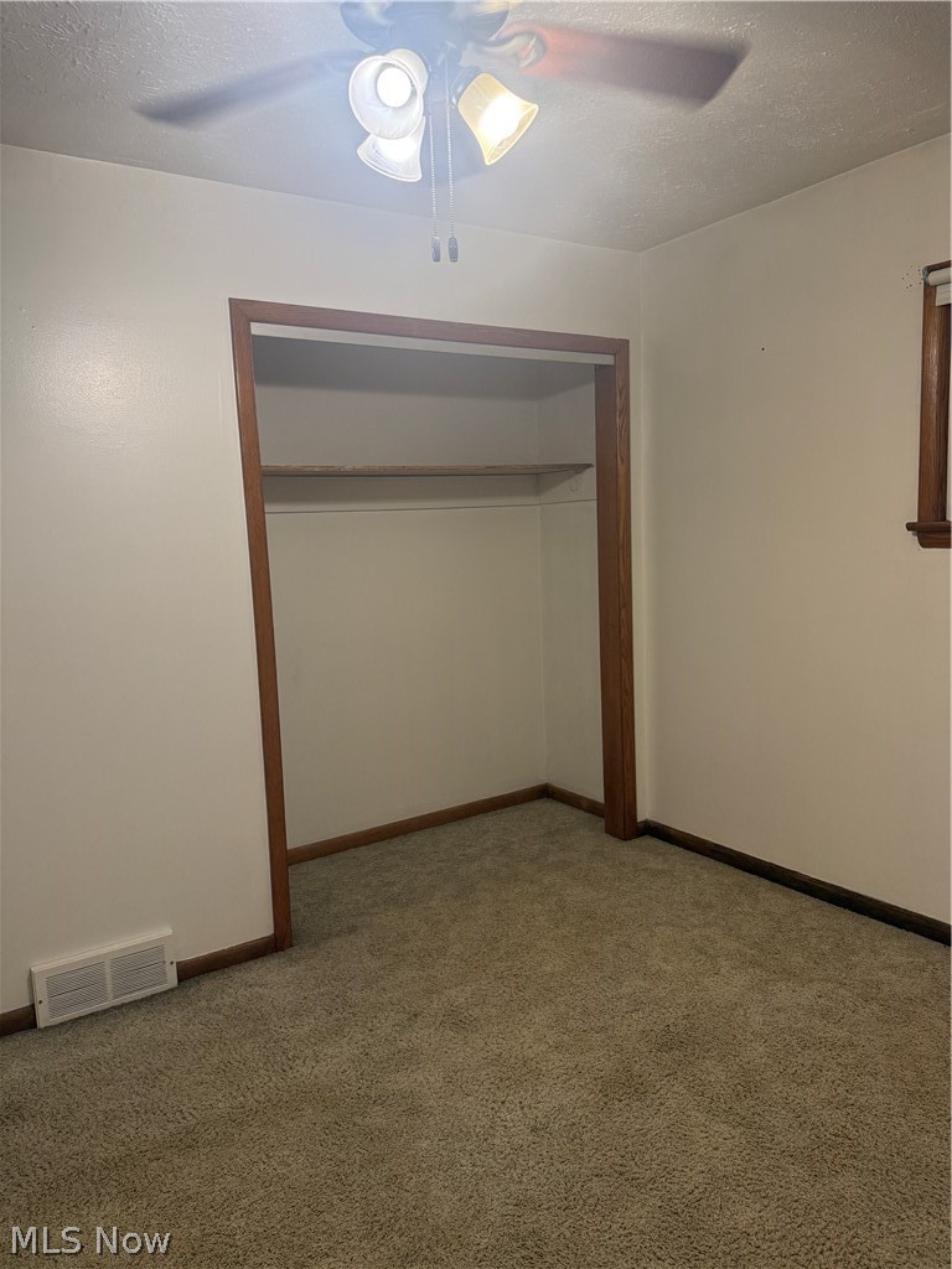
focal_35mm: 24
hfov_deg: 56.8
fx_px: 880
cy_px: 634
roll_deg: +2.7
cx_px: 476
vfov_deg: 71.6
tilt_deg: -5.7
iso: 250
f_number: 1.78
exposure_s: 1/120
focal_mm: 6.76
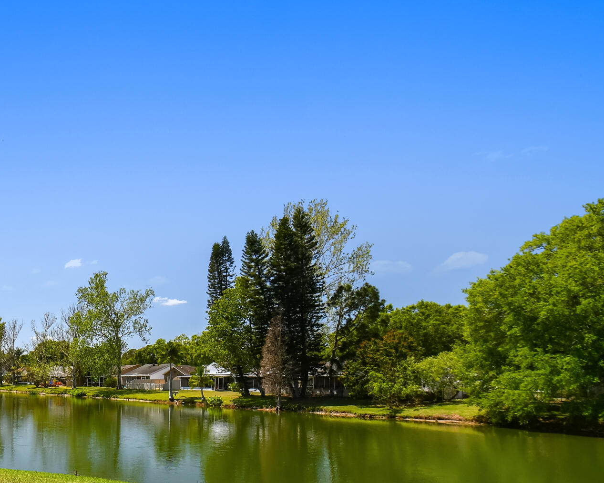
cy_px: 396
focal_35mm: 32
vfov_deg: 43.4
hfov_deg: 47.6
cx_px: 20
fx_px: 572
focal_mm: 10
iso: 100
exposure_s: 1/200
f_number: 7.1
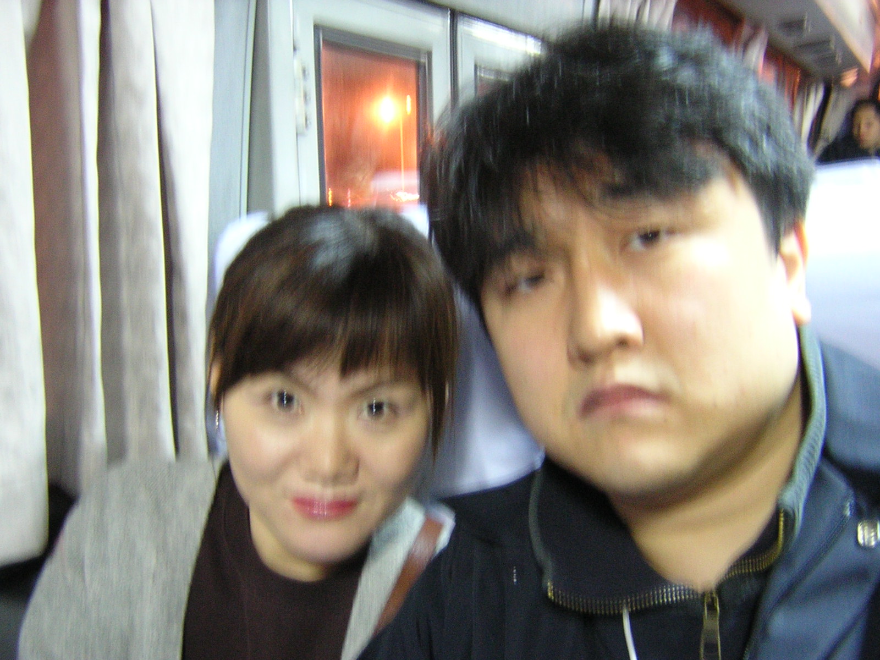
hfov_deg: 51.4
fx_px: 915
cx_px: 440
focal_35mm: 36
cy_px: 330
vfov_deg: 39.7
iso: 400
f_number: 2.6
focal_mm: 4.7
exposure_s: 1
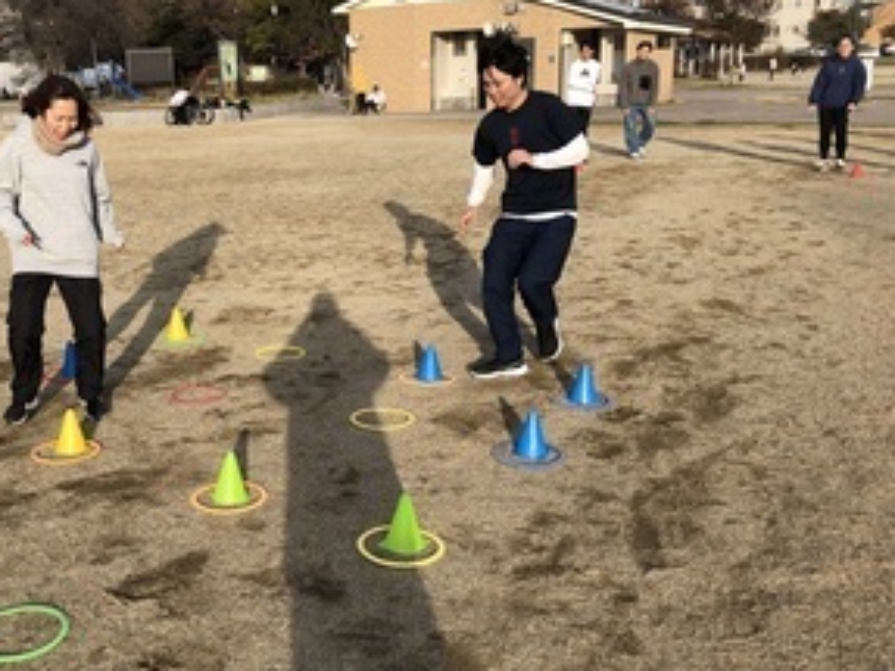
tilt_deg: -13.8
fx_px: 1008
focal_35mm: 39
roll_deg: +3.1
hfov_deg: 46.9
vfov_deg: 36.7
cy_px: 384
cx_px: 281
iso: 20
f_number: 1.8
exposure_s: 1/1080
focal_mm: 3.99
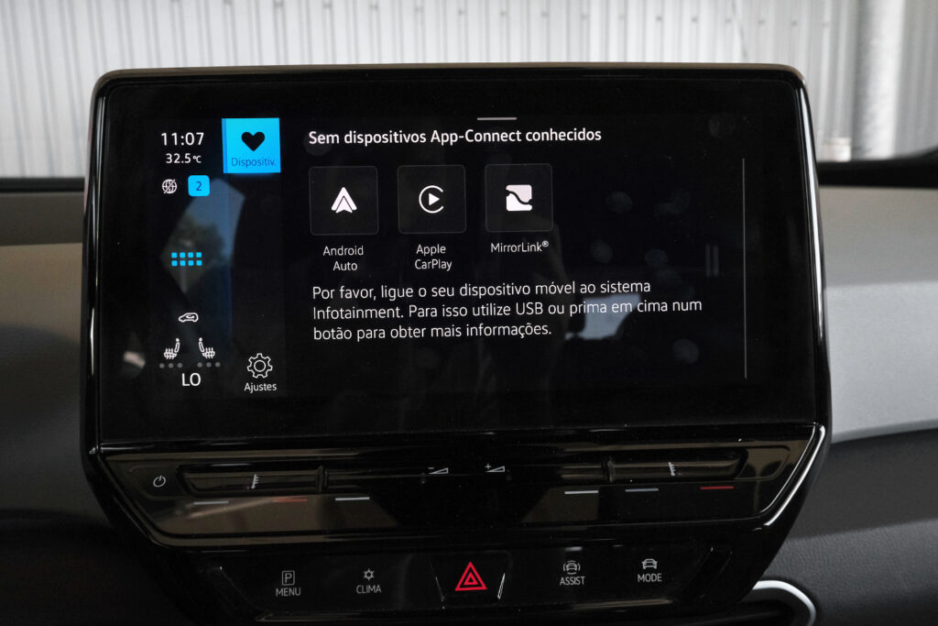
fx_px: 782
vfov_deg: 43.6
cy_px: 313
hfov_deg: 61.9
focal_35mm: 30
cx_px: 469
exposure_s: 1/160
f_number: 9
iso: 2000
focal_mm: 19.7
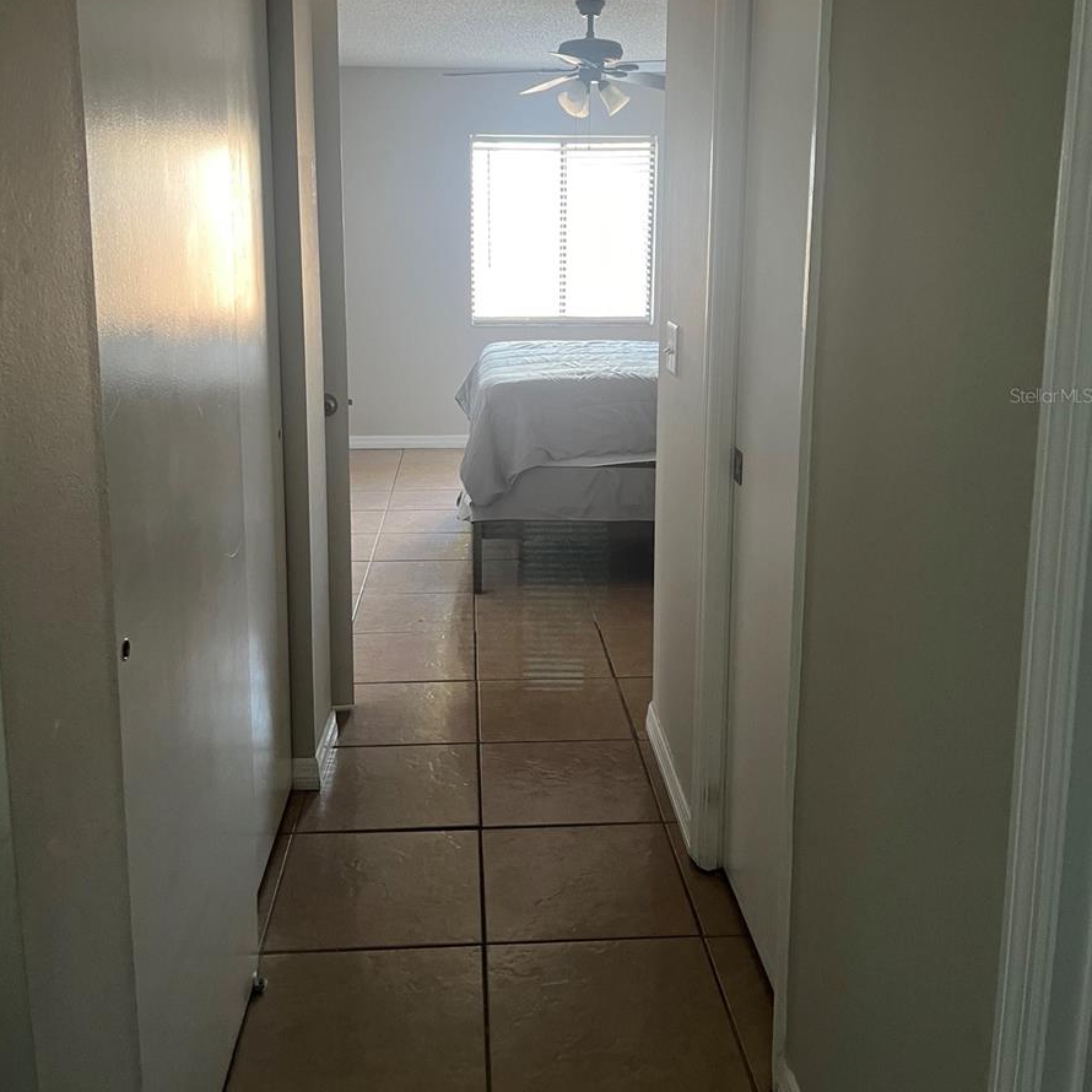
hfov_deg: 52.5
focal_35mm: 31
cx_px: 545
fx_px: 1106
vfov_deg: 51.9
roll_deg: +0.1
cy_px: 395
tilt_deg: -9.2
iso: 200
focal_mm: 5.1
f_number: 1.6
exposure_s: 1/60
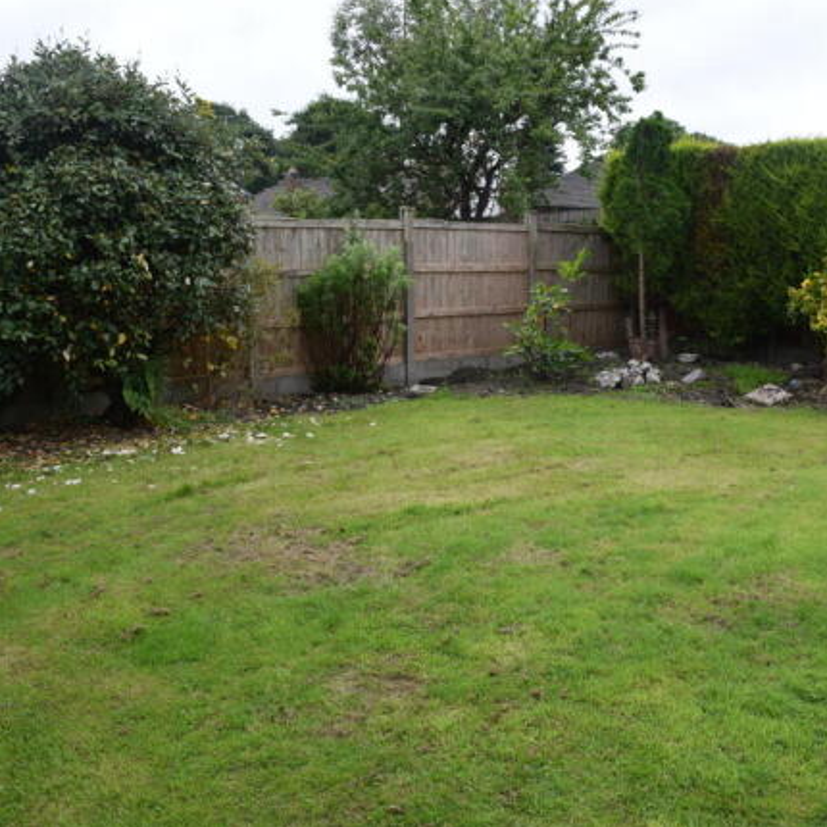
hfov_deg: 47.1
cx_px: 474
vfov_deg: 47.2
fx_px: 946
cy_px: 413
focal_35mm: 35
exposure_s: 1/250
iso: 400
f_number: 8
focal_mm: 18
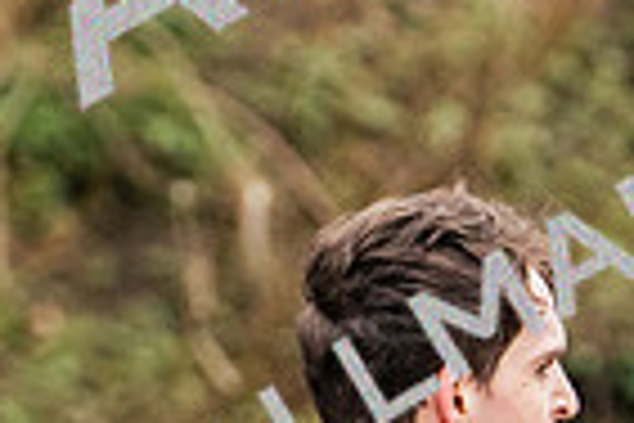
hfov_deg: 1.3
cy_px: 767
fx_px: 26908
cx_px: 310
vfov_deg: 0.9
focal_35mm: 1528
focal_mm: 371
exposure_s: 1/2000
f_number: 6.3
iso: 6400
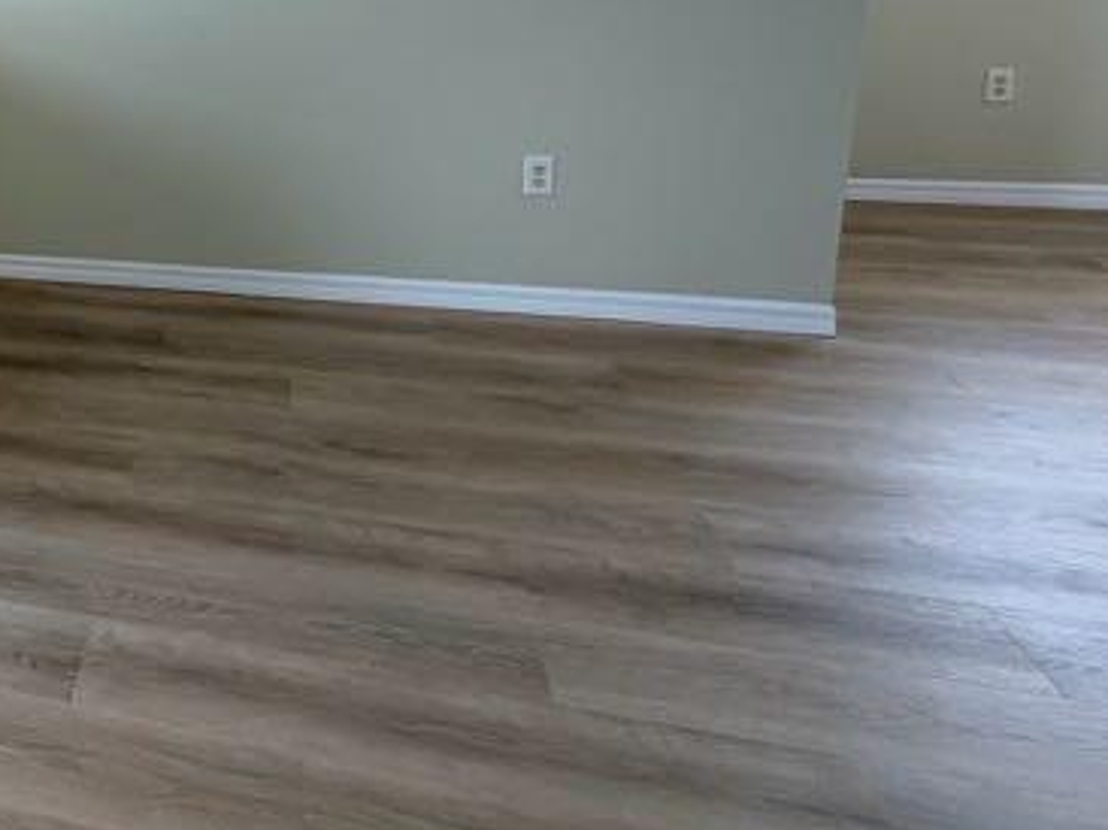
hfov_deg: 45.6
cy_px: 68
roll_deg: +4.5
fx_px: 1024
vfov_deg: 40.4
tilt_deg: -11.9
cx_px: -54
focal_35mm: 32
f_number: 2.2
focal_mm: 2.22
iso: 125
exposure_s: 1/120
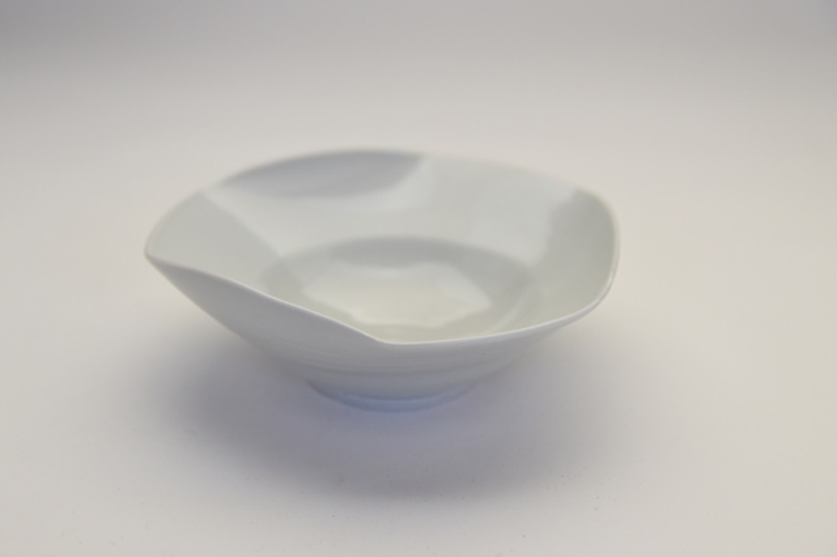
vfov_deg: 21.9
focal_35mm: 62
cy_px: 278
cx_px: 418
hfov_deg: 32.4
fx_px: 1441
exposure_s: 1/200
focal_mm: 62
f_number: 4
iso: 1000
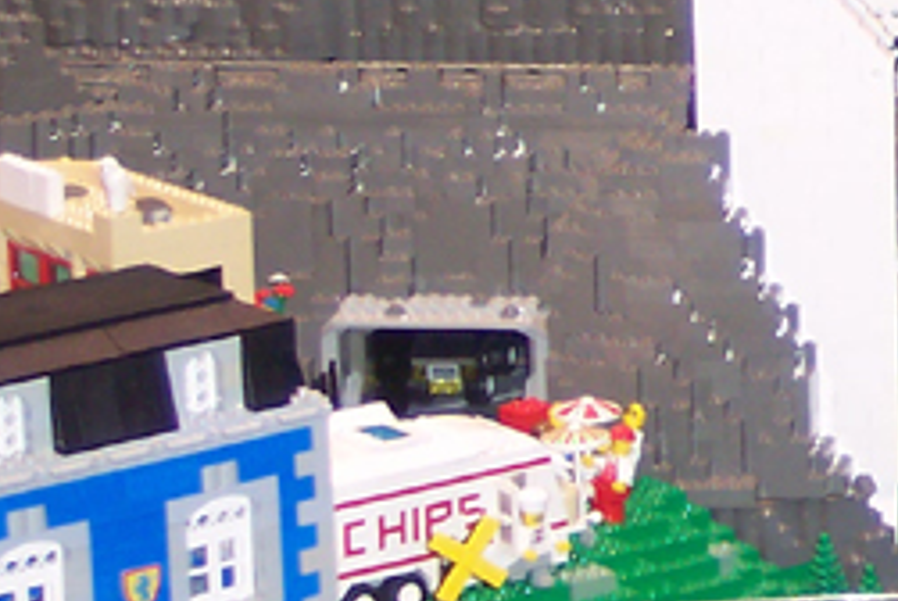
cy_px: -98
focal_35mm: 211
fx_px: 5269
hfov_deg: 9.2
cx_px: 1771
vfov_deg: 6.5
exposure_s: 1/30
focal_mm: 10.7
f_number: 3.4
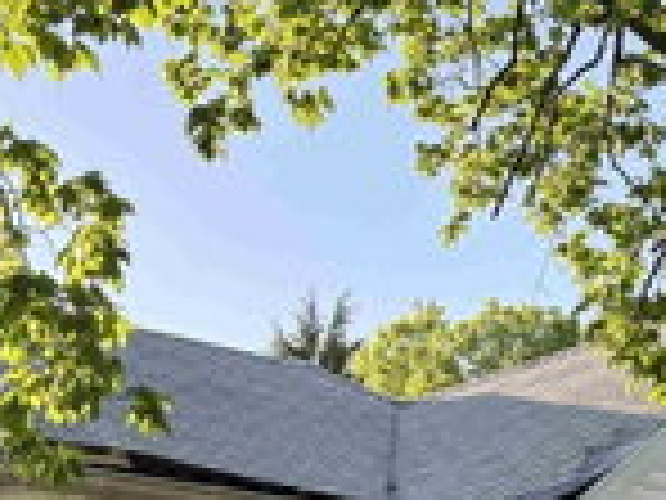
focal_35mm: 90
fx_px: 1732
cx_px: 212
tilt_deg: +0.5
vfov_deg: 14.9
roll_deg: +0.8
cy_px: 802
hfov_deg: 21.7
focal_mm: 5.96
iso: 64
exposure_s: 1/586
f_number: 1.6
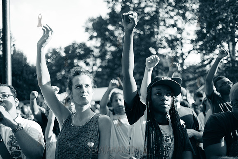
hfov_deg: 54.4
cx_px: 119
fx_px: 231
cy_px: 80
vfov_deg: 37.9
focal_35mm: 35
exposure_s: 1/4000
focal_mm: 35
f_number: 2
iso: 500
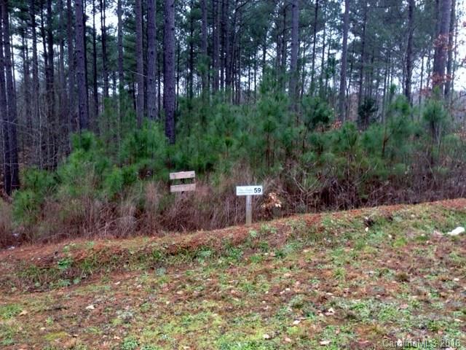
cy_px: 175
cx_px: 233
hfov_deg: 55.4
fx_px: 444
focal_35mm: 33
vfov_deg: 42.9
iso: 50
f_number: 2.4
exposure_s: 1/120
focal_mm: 4.12
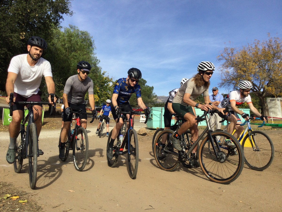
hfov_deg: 58.4
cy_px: 106
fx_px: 253
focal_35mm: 31
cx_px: 141
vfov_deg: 45.4
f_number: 2.4
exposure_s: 1/1404
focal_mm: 3.3
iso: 25
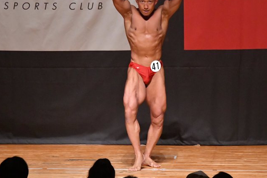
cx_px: 125
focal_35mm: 348
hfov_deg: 5.9
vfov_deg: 3.9
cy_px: 77
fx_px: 2580
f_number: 5.6
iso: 12800
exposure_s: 1/400
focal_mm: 190
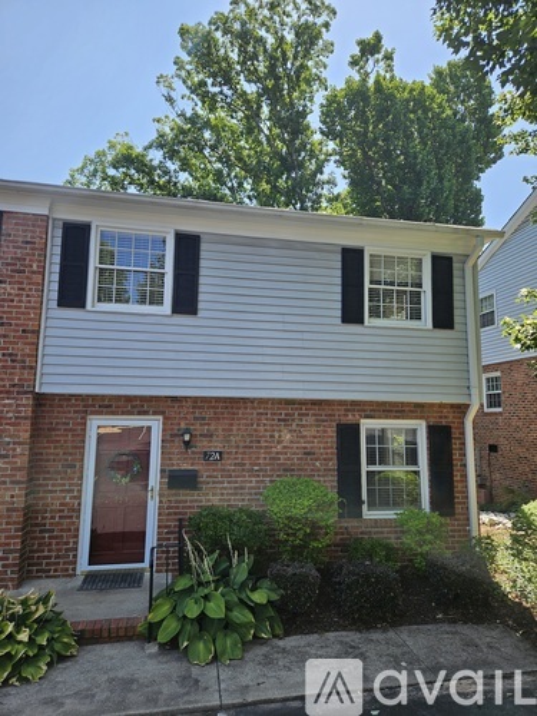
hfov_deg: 58.9
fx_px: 476
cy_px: 358
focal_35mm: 23
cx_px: 268
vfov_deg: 73.9
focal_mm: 5.4
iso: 25
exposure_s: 1/628
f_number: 1.8
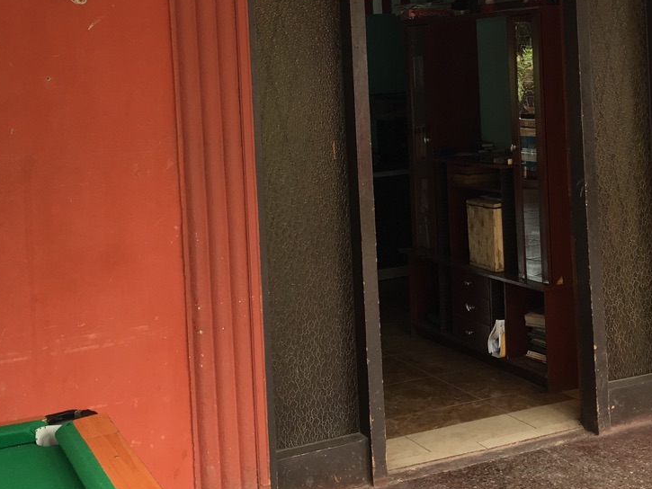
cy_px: 67
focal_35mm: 64
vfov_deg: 22.5
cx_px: 461
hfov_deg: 29.9
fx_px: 1206
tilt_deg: -0.2
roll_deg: +3.4
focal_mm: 4.15
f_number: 2.2
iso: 25
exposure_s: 1/50
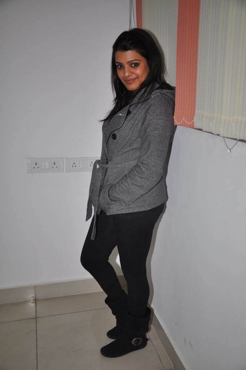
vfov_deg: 51.3
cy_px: 185
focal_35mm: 38
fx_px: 385
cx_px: 123
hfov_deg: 35.4
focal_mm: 25
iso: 400
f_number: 5
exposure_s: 1/125
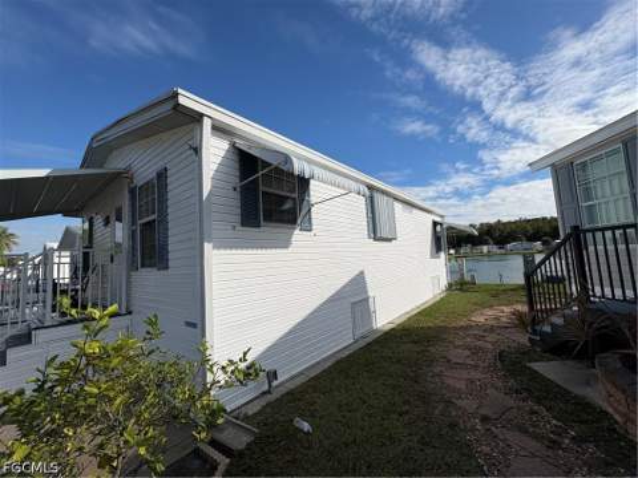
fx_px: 258
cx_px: 319
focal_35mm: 14
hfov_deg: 102.1
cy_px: 239
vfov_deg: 85.7
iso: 50
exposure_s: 1/4630
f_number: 2.2
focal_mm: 2.22
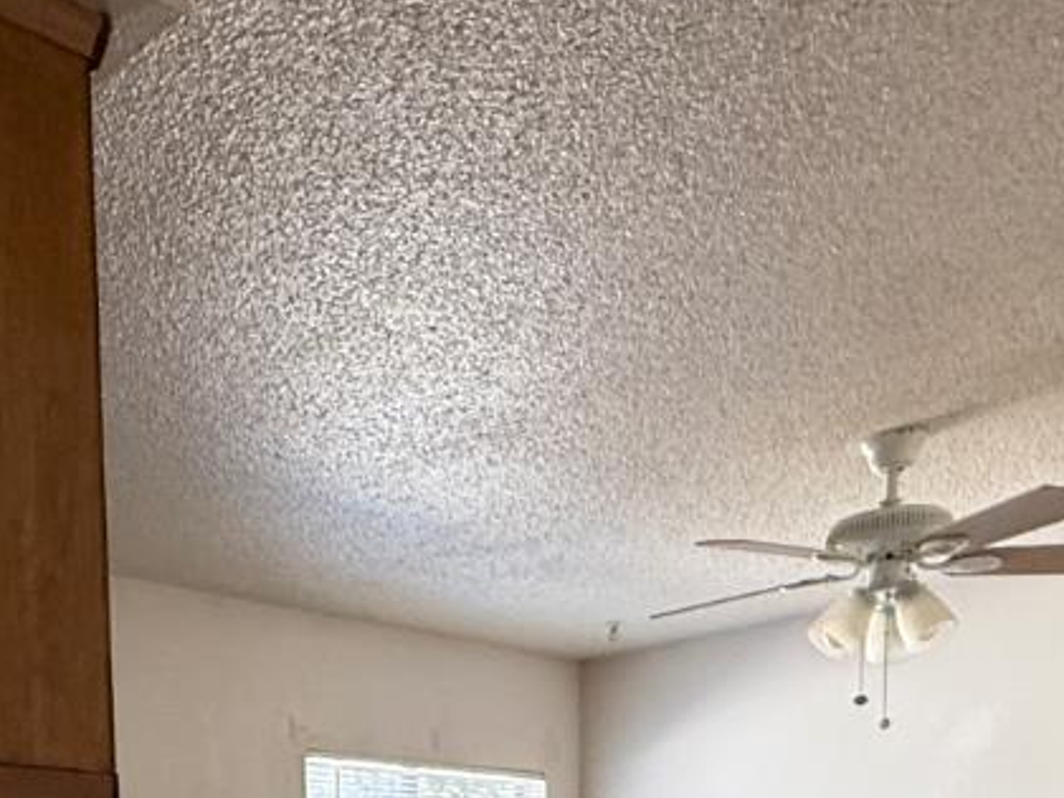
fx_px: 1537
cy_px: 1194
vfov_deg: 23.4
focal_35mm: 50
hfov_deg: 36.9
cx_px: 215
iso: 320
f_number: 2.2
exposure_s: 1/99
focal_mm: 2.22
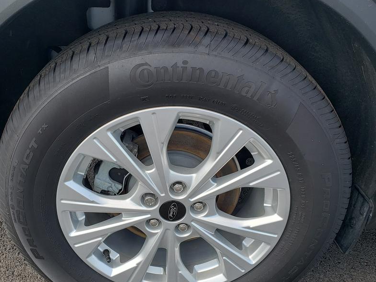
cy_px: 168
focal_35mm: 34
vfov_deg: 41.6
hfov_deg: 53.8
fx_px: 369
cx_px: 161
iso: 50
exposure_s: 1/286
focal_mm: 4.3
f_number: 2.4
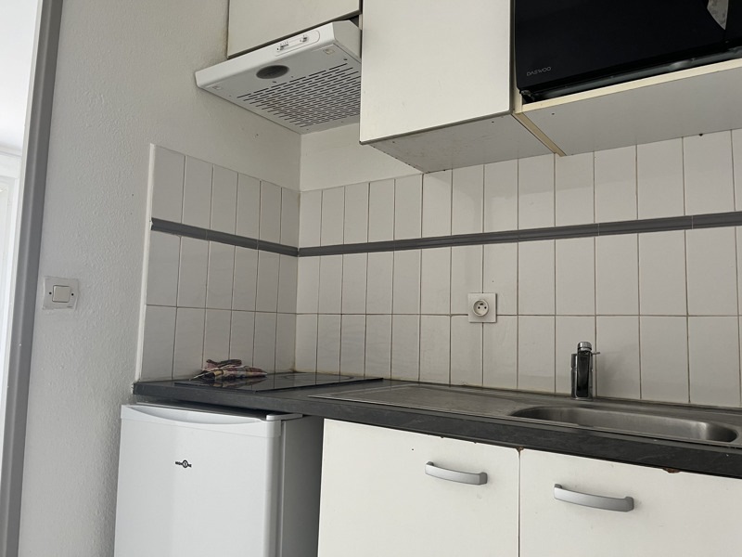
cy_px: 278
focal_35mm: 26
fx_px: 557
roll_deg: -1.7
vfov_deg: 53.1
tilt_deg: +5.0
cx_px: 371
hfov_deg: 67.3
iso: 125
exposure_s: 1/71
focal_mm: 5.1
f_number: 1.6
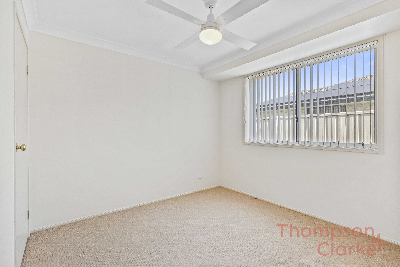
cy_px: 134
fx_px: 183
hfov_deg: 95.0
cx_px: 200
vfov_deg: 72.1
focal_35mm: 16
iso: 1250
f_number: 9
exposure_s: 1/30
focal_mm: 11
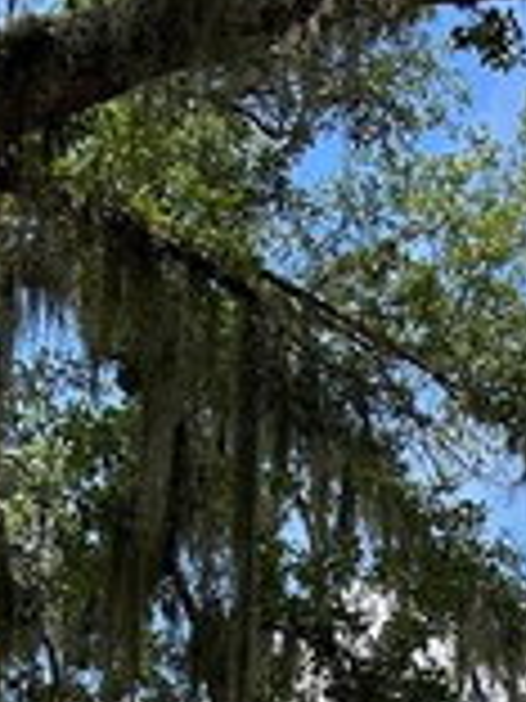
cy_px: 1231
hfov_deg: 12.8
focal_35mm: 114
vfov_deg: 15.1
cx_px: 580
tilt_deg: +2.8
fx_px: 2310
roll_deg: -4.3
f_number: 1.5
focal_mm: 5.7
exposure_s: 1/4630
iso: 50
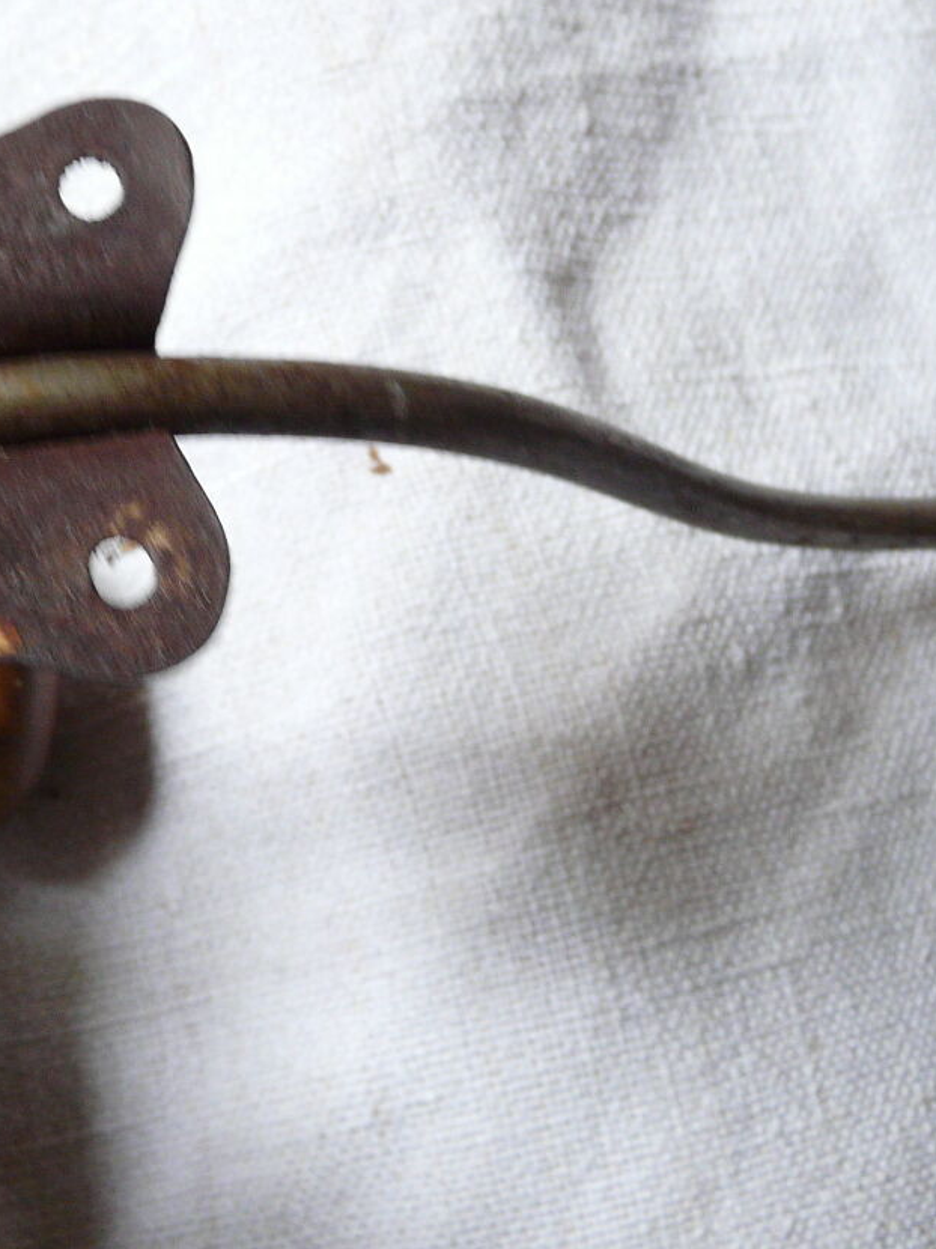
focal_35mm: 54
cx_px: 402
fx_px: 1948
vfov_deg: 35.3
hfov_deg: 27.0
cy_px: 442
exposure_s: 1/10
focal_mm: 4.6
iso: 200
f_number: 2.8
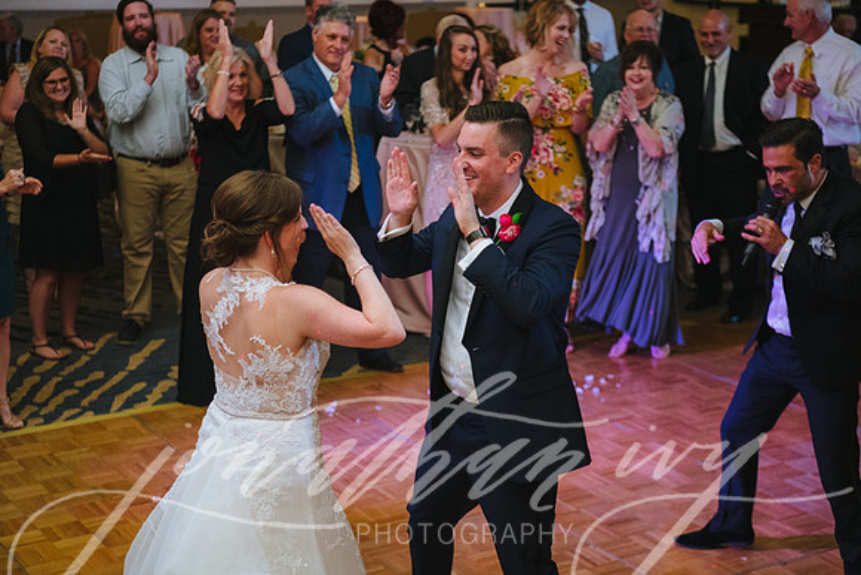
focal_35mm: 65
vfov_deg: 20.9
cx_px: 430
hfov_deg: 31.0
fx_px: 1555
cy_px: 288
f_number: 2.8
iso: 1250
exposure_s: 1/80
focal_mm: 65
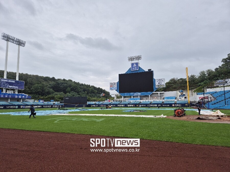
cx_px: 115
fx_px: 153
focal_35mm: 23
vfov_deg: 58.9
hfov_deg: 73.9
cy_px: 86
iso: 25
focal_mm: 5.4
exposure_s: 1/503
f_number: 1.8
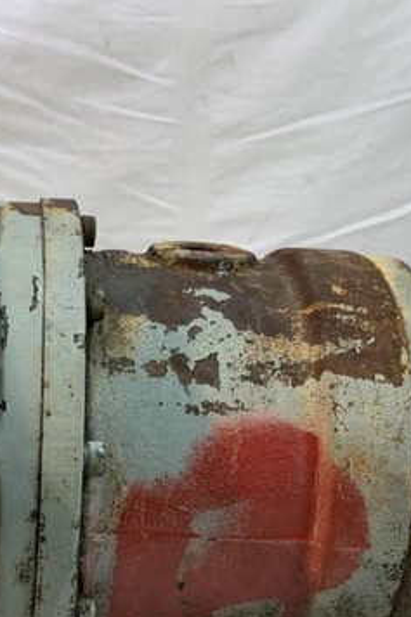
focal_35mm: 57
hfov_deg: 23.4
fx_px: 977
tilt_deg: -18.6
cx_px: 83
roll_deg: +0.6
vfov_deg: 34.4
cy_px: 460
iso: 100
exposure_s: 1/120
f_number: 1.8
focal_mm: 4.25
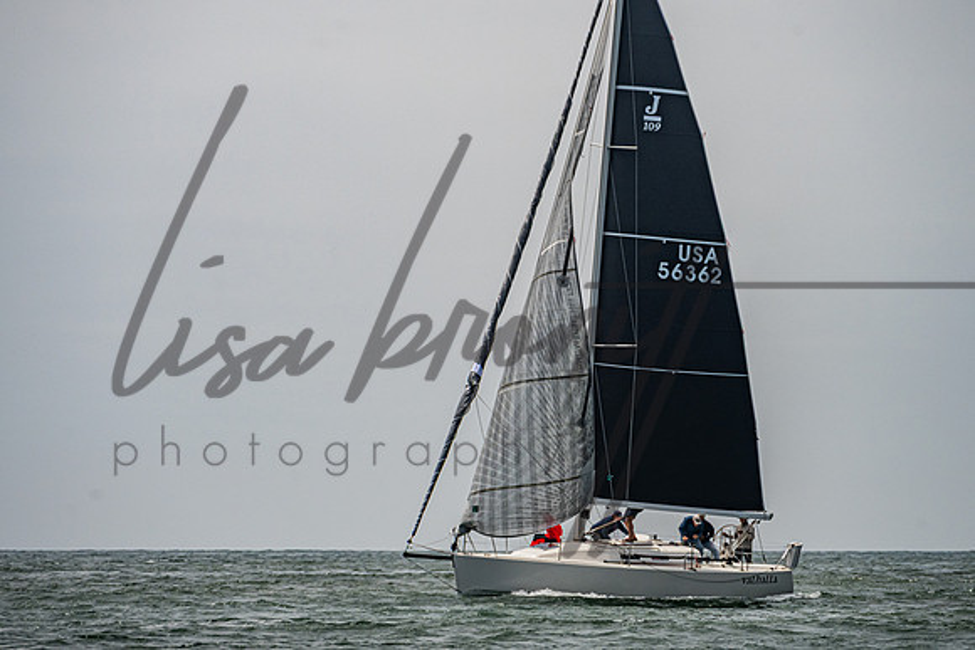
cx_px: 505
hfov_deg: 5.7
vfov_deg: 3.8
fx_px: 9850
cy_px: 271
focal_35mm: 364
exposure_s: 1/4000
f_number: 8
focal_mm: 280
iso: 500
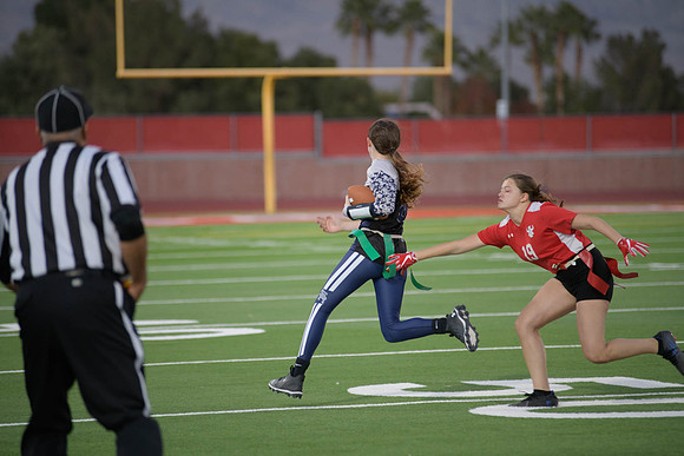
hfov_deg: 10.3
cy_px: 228
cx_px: 342
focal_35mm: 200
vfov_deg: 6.9
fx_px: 3801
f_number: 2.8
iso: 1400
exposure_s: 1/640
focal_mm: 200
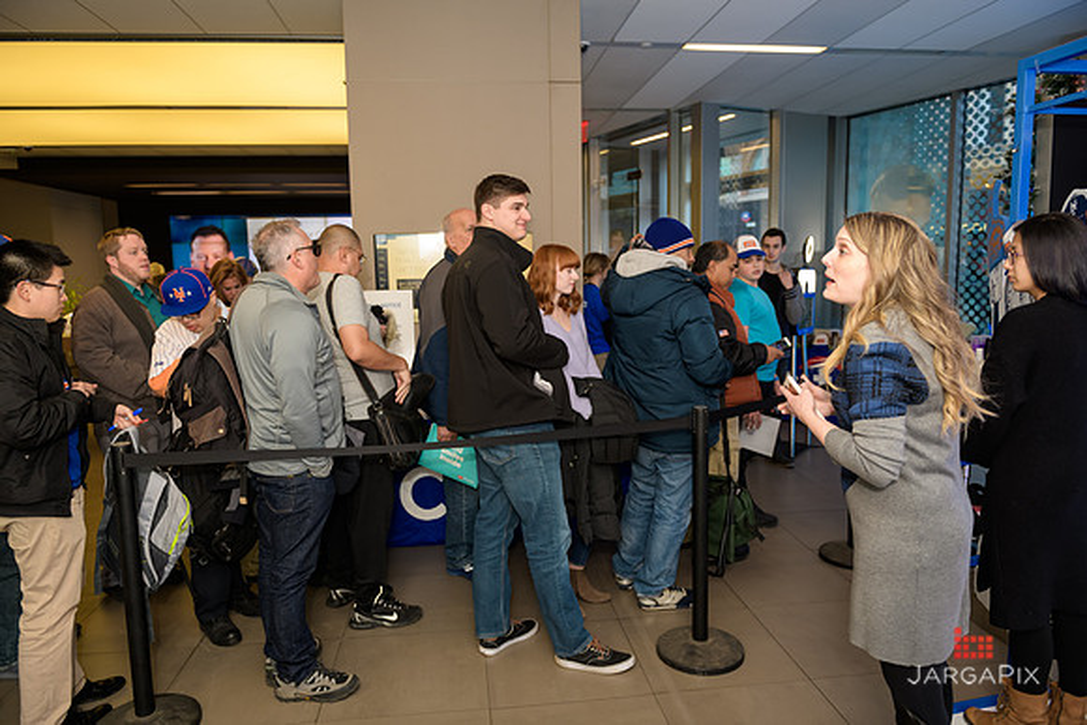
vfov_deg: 53.2
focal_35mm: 24
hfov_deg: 73.7
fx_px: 725
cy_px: 362
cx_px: 544
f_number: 3.2
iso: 400
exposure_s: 1/125
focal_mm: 24
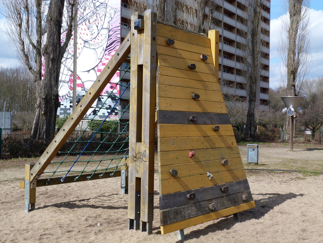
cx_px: 162
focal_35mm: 44
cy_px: 122
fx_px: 411
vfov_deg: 32.9
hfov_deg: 42.9
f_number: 5.6
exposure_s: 1/250
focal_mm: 7.9
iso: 80
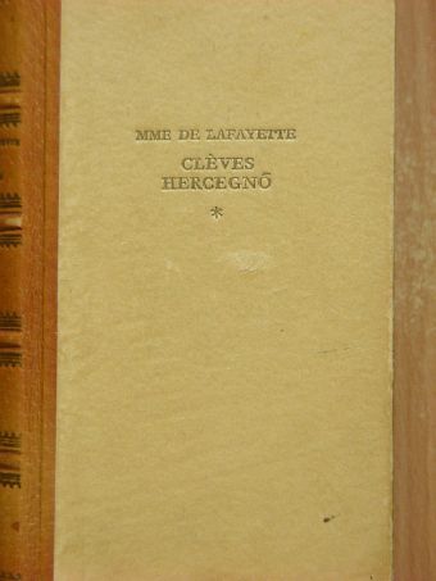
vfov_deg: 15.4
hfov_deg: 11.6
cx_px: 218
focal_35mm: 128
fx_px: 2149
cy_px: 290
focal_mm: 21.3
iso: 194
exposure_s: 1/60
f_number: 3.5
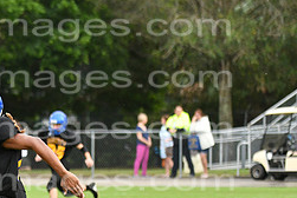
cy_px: 208
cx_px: -32
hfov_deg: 4.2
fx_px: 4006
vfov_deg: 2.8
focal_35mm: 485
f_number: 3.5
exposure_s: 1/2000
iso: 800
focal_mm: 140
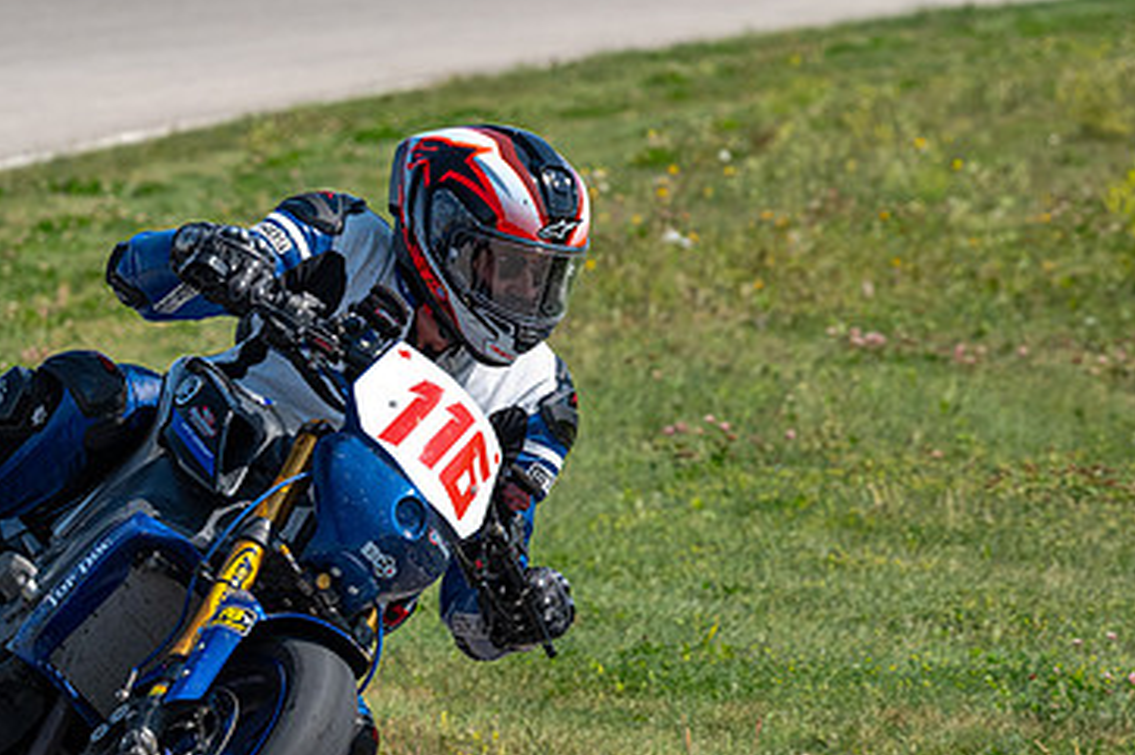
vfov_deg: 3.0
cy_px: 468
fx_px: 14653
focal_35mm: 465
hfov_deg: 4.4
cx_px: 354
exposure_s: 1/1250
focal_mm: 290
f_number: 11
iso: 640
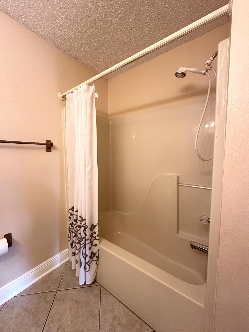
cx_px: 124
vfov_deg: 102.1
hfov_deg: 85.7
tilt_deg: -4.5
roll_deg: -0.4
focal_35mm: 14
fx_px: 134
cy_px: 166
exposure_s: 1/60
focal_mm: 2.22
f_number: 2.2
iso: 400
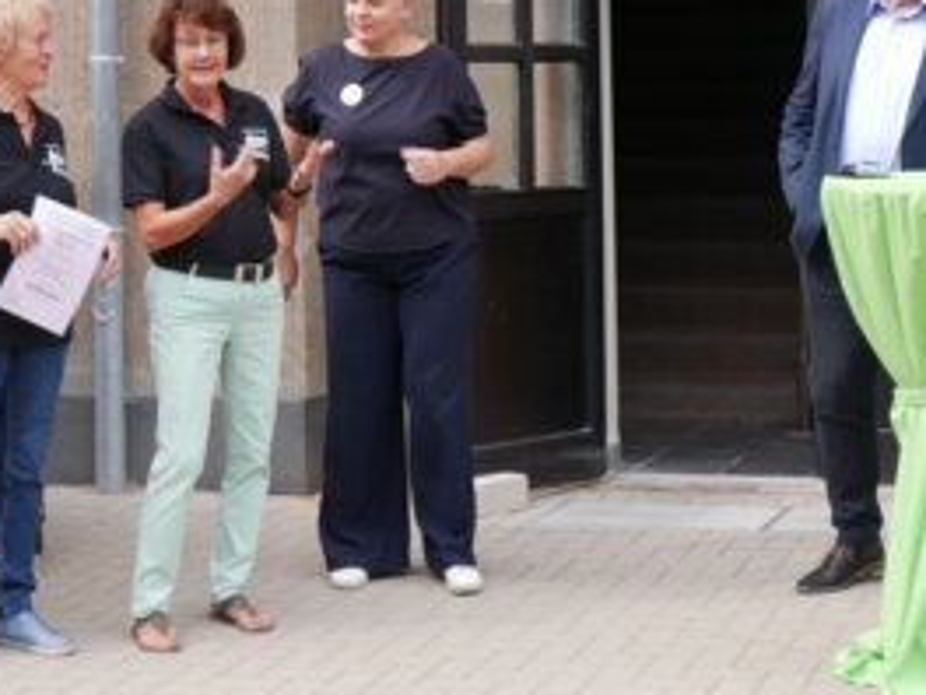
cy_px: 183
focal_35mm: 94
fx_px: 2515
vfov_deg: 15.7
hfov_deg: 20.9
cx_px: 428
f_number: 6.3
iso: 200
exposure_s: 1/160
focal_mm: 31
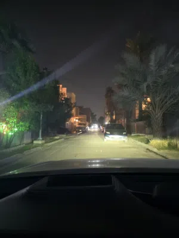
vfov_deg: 73.9
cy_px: 119
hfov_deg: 58.9
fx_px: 159
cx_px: 90
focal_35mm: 23
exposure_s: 1/33.3
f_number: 1.7
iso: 1250
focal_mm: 6.3
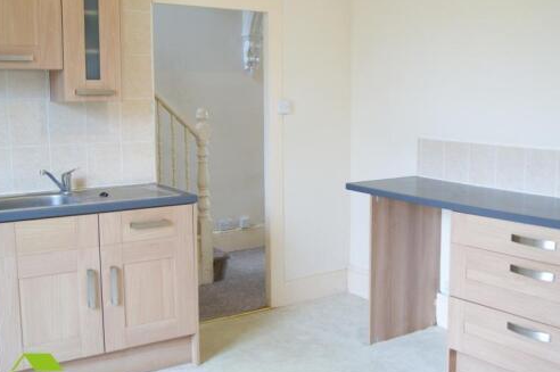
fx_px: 622
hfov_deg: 48.3
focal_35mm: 40
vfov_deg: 33.3
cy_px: 172
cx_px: 323
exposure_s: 1/3
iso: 100
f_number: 3.5
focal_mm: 20
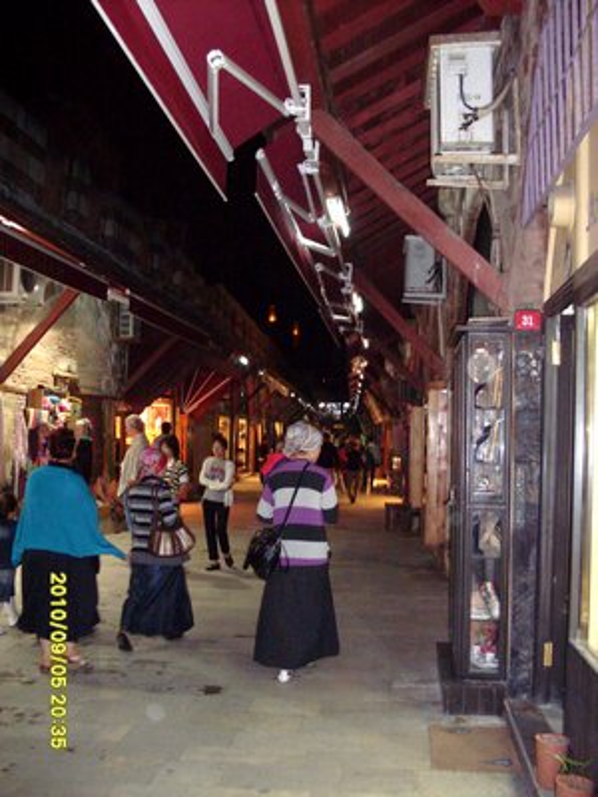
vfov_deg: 49.0
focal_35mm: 38
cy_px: 398
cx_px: 299
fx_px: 875
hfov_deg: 37.7
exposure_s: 1/45
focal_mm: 6.3
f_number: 2.8
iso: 240
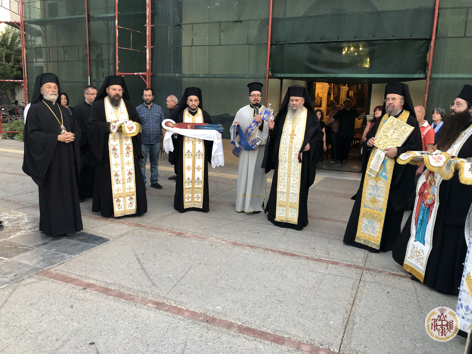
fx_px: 382
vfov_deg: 49.7
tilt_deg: -9.6
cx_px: 236
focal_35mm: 28
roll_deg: -1.0
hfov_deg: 63.4
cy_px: 177
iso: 40
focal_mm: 4
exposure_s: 1/17
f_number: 1.8
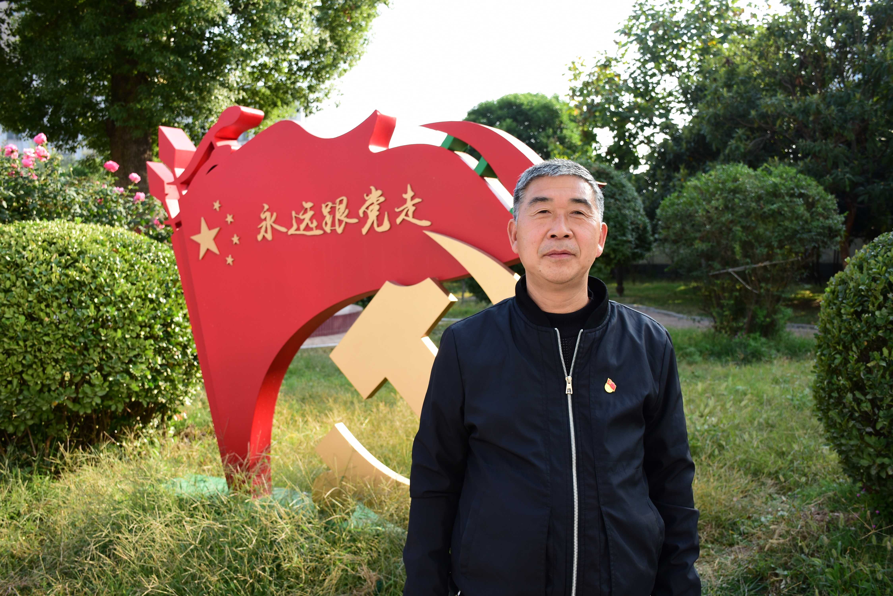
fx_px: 856
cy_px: 298
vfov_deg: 38.4
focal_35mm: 34
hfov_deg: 55.1
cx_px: 446
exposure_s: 1/160
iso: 160
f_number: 6.3
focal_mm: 23
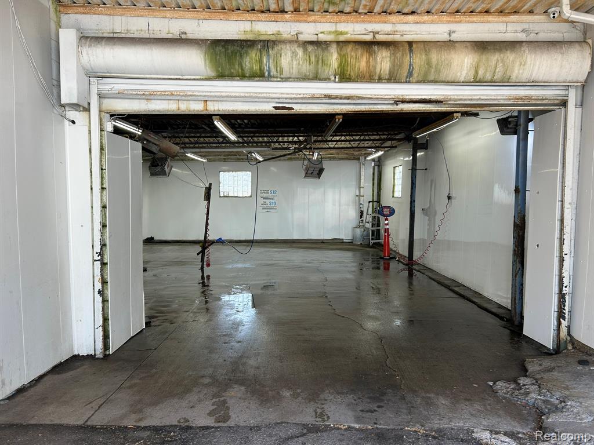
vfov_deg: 53.1
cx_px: 297
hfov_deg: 67.3
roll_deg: +0.9
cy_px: 222
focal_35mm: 26
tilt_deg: -2.3
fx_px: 446
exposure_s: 1/143
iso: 32
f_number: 1.5
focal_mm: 5.7
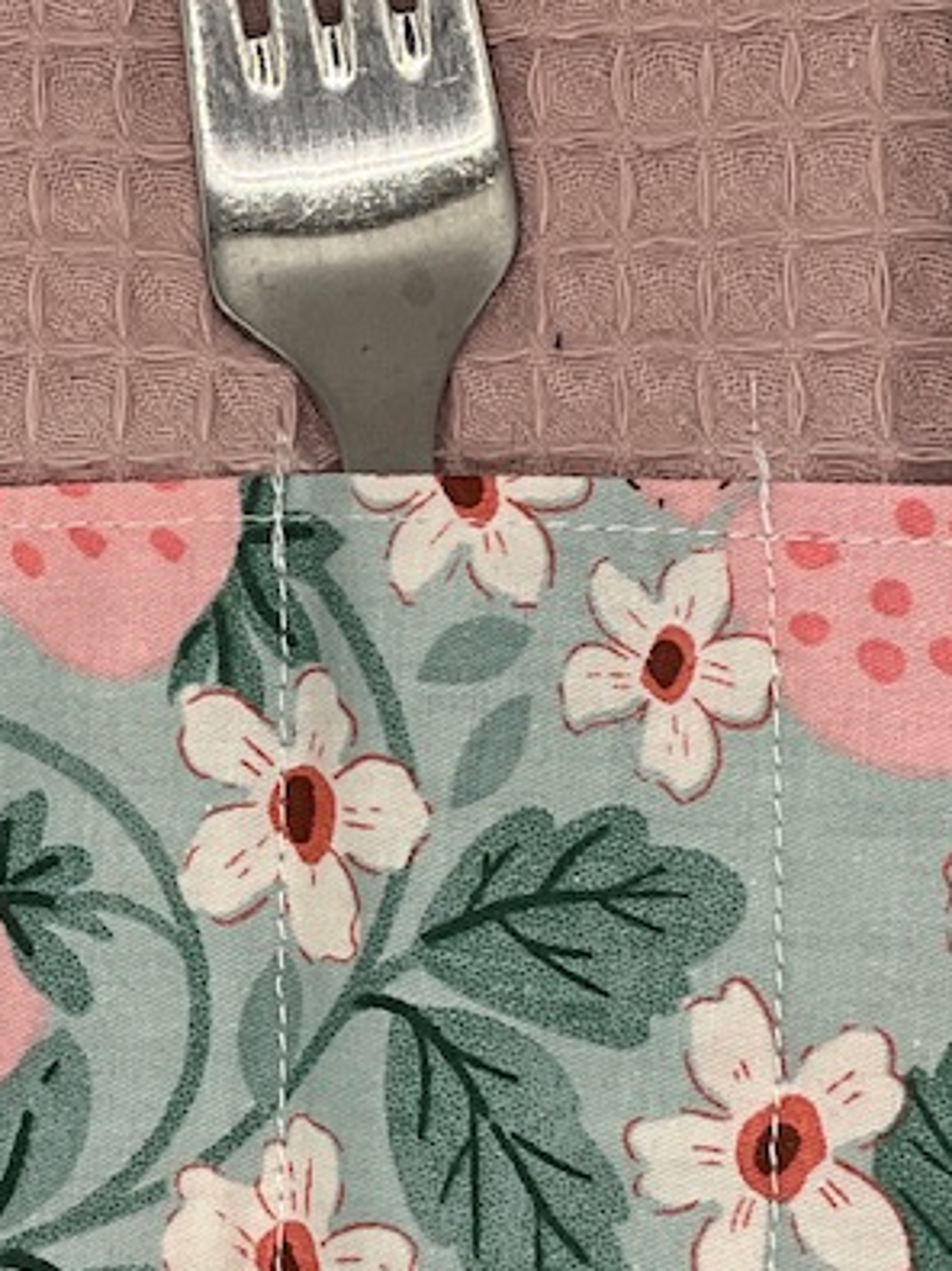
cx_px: 338
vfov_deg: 20.9
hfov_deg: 15.7
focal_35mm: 94
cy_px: 708
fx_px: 3449
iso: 20
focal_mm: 3
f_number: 1.8
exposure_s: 1/238
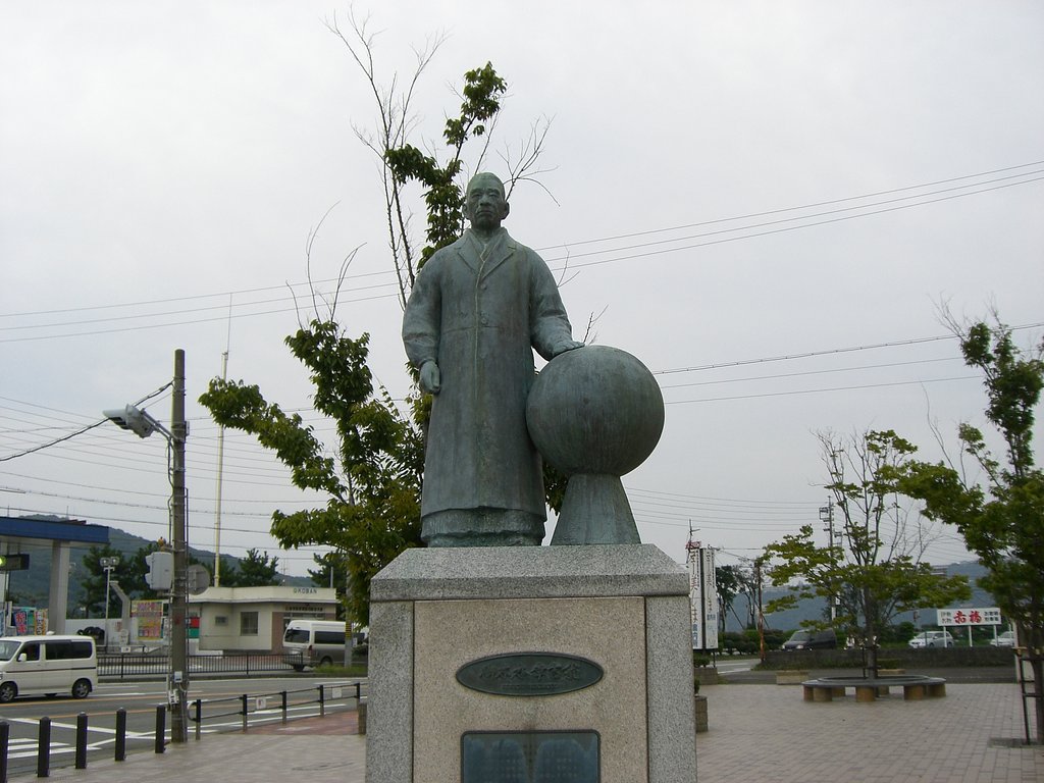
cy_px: 392
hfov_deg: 49.0
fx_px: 1146
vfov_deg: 37.7
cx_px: 522
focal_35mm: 38
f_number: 4.3
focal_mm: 6.2
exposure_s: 1/160
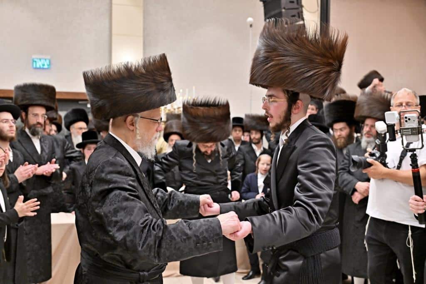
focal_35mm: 39
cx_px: 213
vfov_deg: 34.2
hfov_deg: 49.5
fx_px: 462
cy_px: 142
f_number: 4
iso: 1250
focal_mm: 39
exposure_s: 1/200
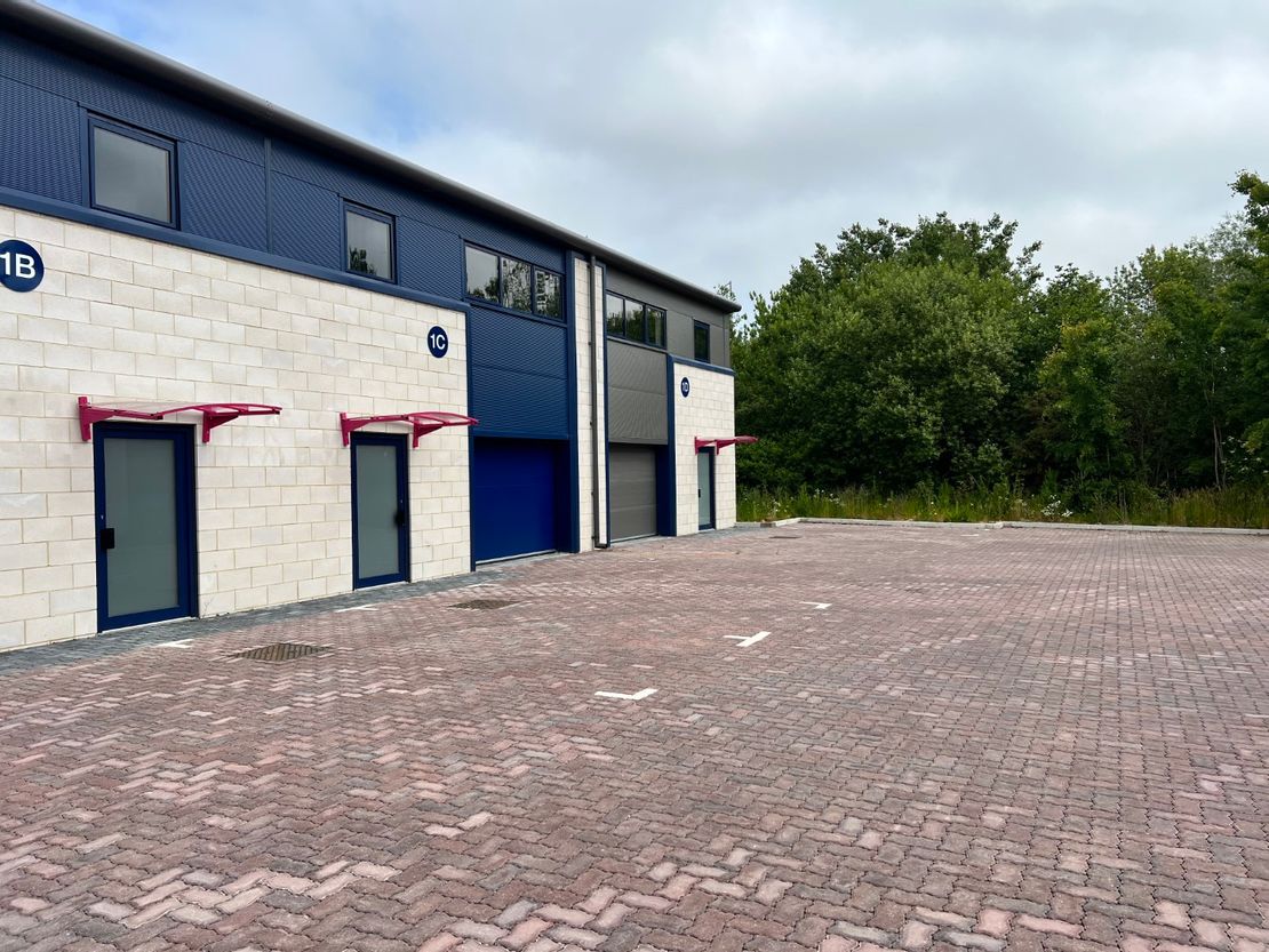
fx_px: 953
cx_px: 634
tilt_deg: +0.2
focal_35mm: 26
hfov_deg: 67.3
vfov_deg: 53.1
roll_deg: +0.7
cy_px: 476
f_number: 1.5
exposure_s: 1/5319
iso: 50
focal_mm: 5.7
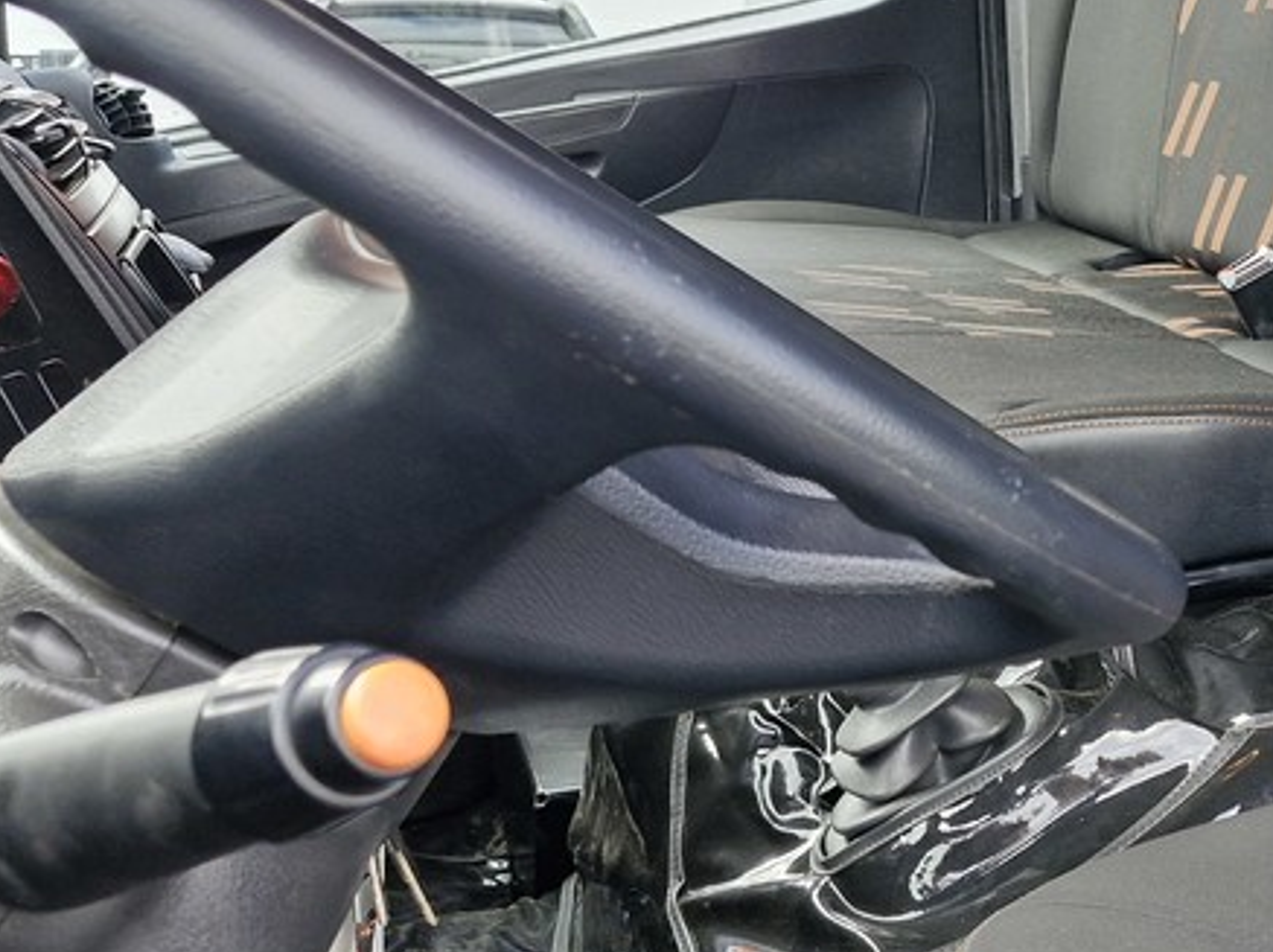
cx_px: 1309
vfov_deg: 24.3
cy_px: 326
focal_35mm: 60
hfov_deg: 29.8
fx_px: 2205
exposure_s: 1/180
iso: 80
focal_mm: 5.54
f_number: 1.8
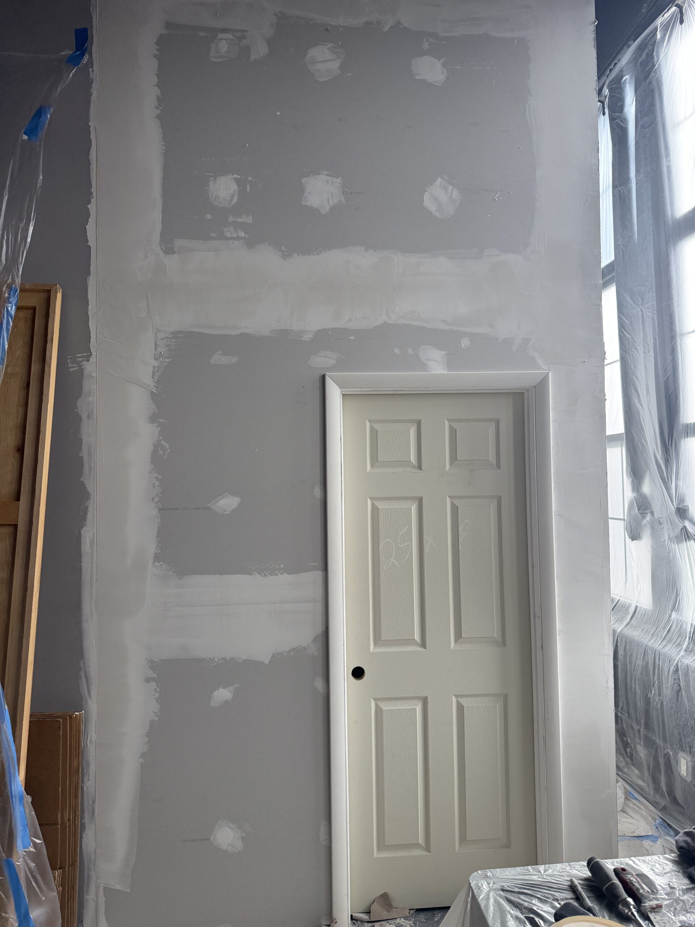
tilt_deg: +3.4
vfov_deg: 71.6
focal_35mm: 24
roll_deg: -0.1
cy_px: 464
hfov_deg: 56.8
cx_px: 348
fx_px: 642
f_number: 1.78
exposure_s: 1/233
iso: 200
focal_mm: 6.76
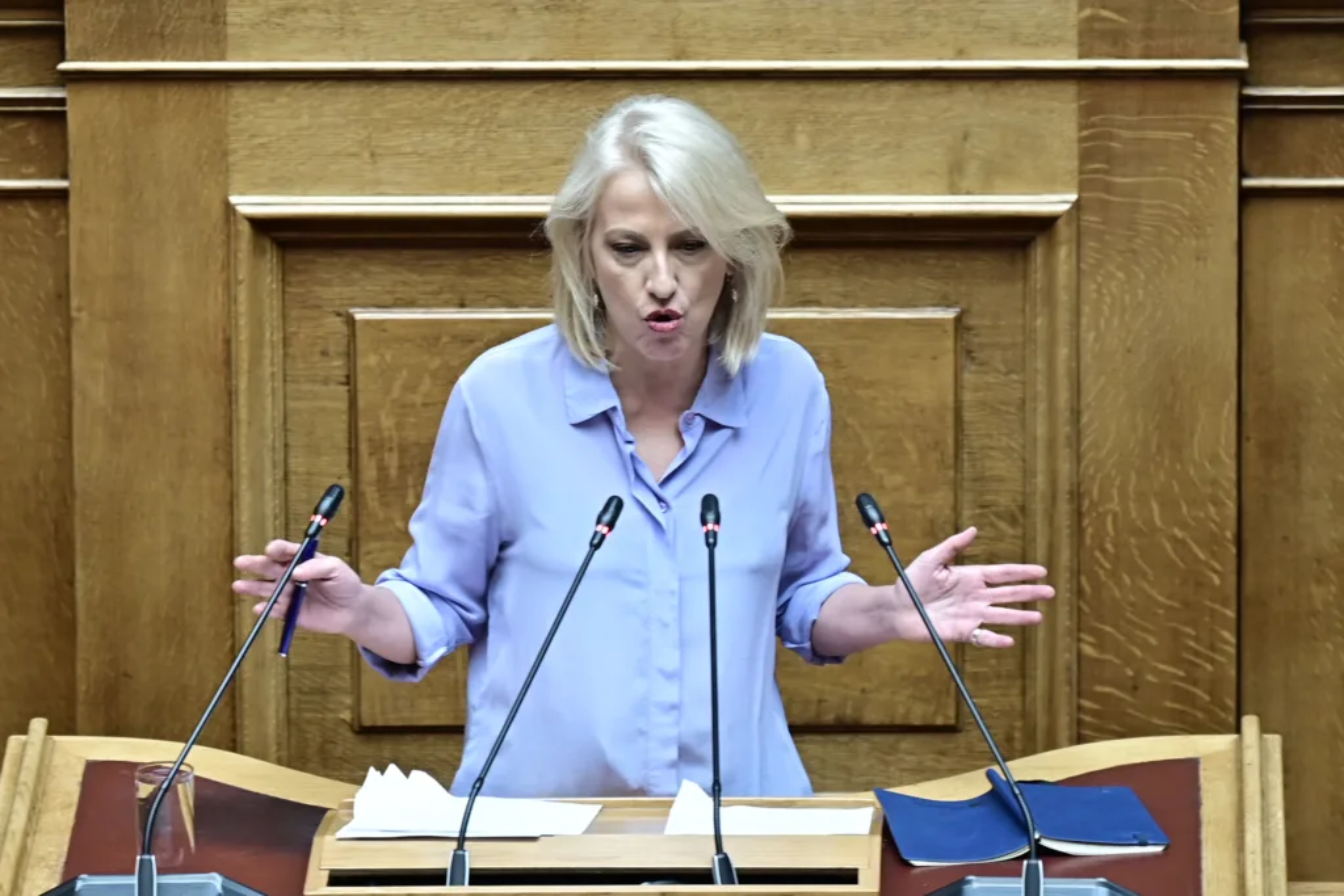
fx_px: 11201
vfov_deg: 4.6
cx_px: 672
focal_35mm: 300
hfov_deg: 6.9
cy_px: 448
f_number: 2.8
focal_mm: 200
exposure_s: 1/320
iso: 800
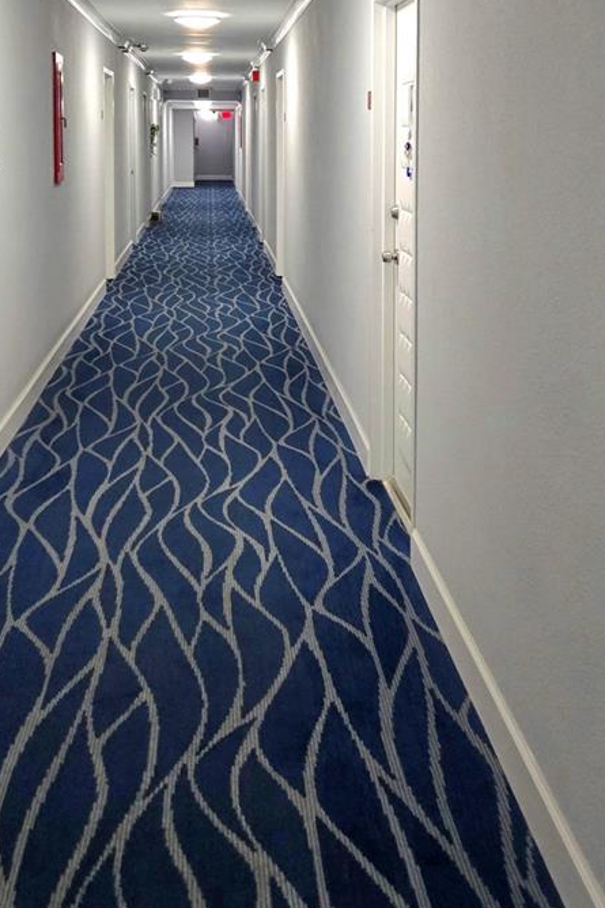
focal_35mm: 43
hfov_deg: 31.1
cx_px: 356
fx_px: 1084
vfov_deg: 43.1
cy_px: 166
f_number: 1.8
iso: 400
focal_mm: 5.4
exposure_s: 1/120
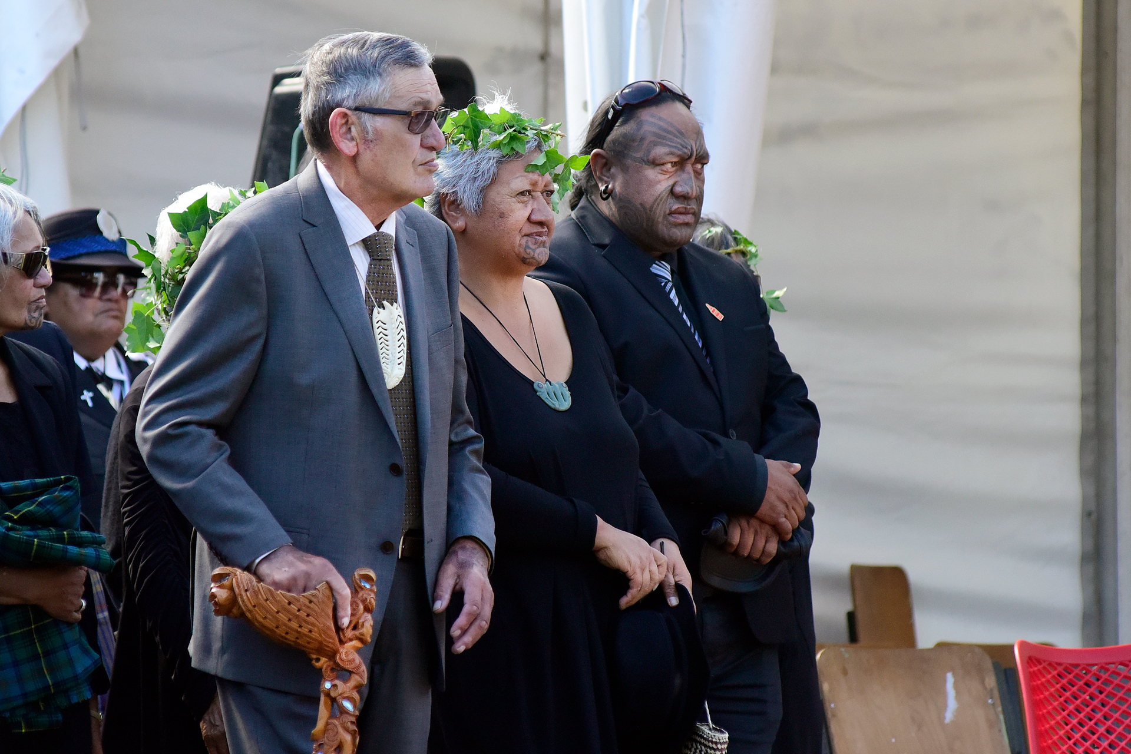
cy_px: 377
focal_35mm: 200
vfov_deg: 6.9
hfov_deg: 10.3
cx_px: 566
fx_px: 6283
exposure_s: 1/1250
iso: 1800
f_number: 5.6
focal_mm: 200
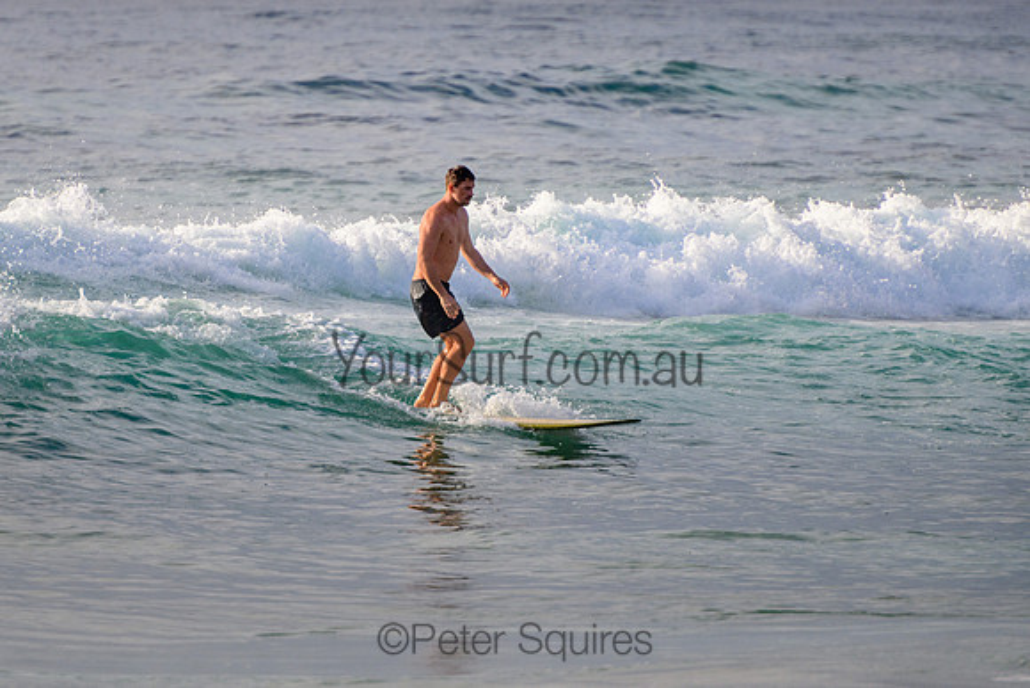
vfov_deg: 2.5
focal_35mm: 550
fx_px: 15744
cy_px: 308
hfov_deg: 3.7
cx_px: 434
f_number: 5.6
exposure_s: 1/2000
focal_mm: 400
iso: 360
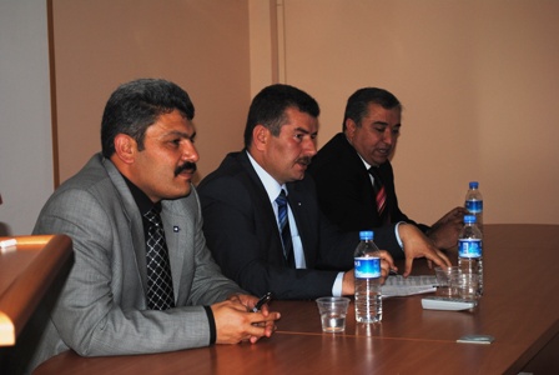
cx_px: 280
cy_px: 188
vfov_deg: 19.0
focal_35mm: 72
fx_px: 1119
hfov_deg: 28.0
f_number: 5.6
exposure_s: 1/60
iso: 200
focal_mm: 48
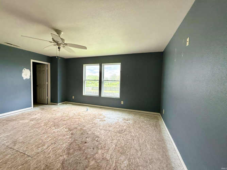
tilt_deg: -5.6
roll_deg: -1.3
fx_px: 92
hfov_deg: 102.1
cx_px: 114
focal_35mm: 14
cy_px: 85
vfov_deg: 85.7
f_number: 2.2
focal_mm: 2.22
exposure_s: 1/99
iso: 80
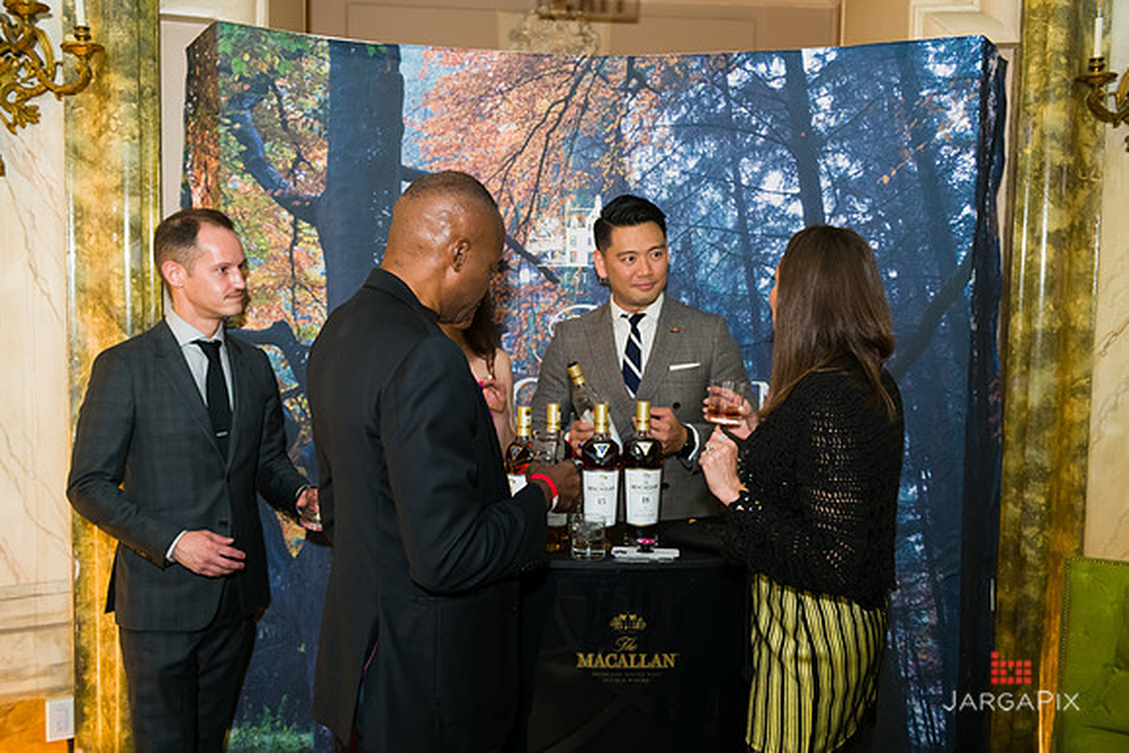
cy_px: 376
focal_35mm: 34
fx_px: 1066
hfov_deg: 55.8
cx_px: 564
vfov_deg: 38.9
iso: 1600
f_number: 3.2
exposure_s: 1/125
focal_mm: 34
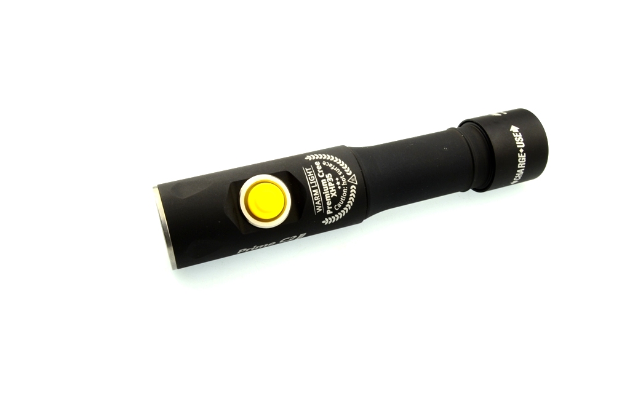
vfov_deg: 38.4
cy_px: 210
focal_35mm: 34
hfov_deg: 55.1
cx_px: 315
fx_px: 604
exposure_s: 1/10
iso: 100
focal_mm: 23
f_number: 16
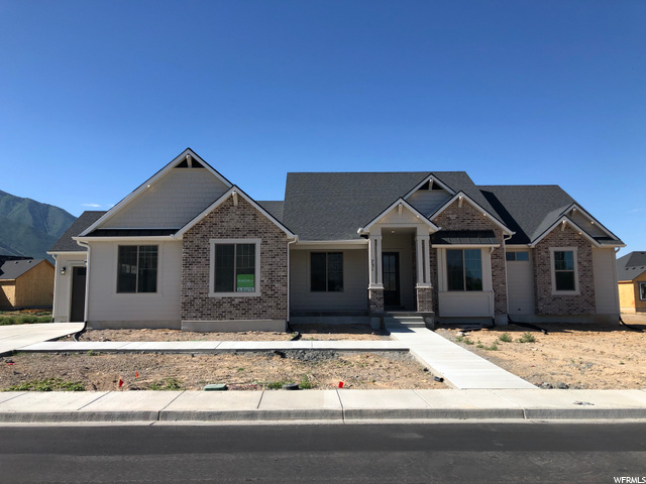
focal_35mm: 28
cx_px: 323
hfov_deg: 63.4
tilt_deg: +5.3
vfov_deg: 49.7
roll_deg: +0.1
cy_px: 242
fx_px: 523
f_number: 1.8
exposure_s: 1/1656
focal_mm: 3.99
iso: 20
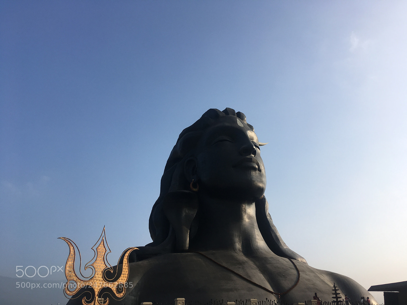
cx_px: 204
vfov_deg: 48.2
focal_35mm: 29
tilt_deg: +26.3
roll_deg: +0.3
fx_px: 341
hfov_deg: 61.7
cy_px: 152
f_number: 2.2
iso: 25
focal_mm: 4.15
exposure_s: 1/1709
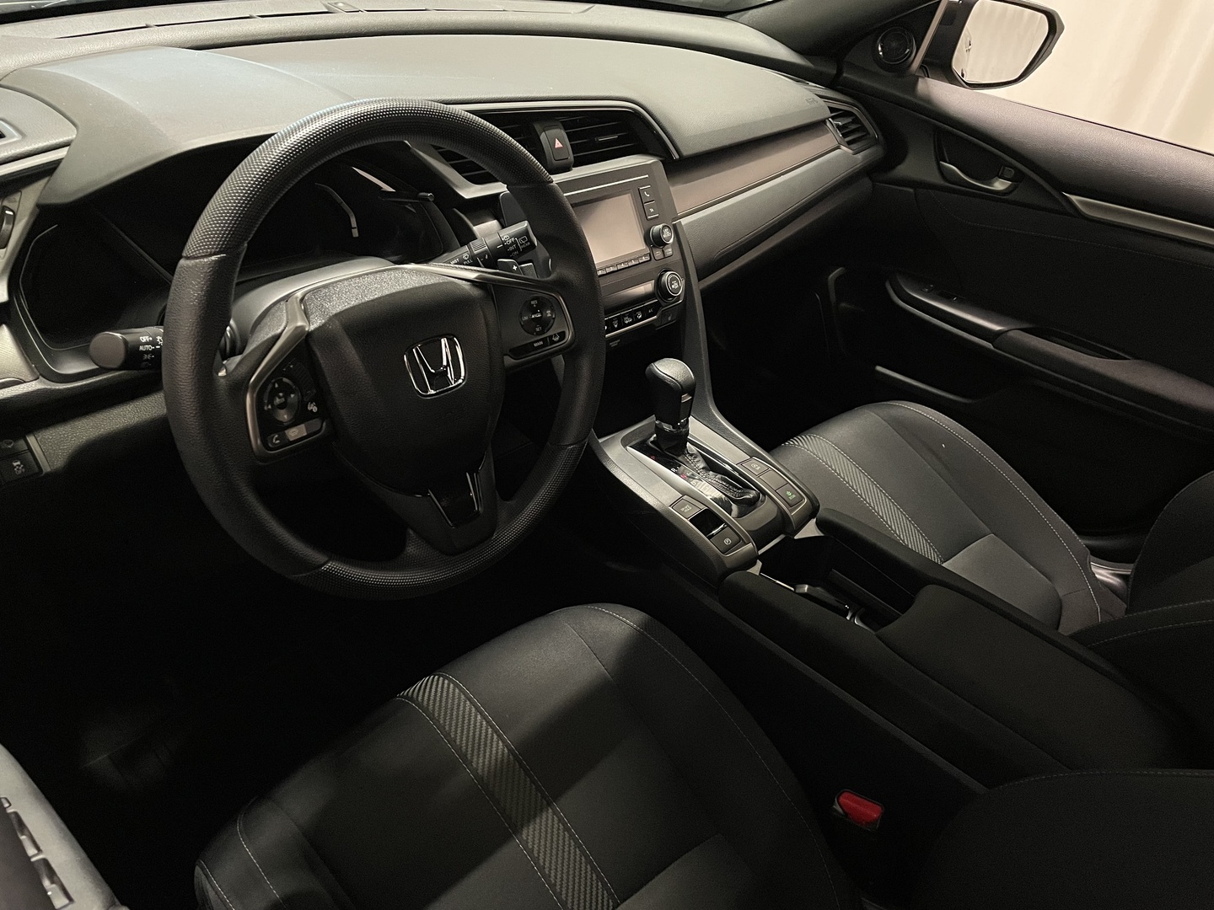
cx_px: 607
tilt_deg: -36.6
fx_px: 912
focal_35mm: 26
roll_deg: -10.0
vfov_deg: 53.1
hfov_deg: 67.3
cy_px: 455
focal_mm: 4.2
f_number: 1.6
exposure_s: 1/60
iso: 320
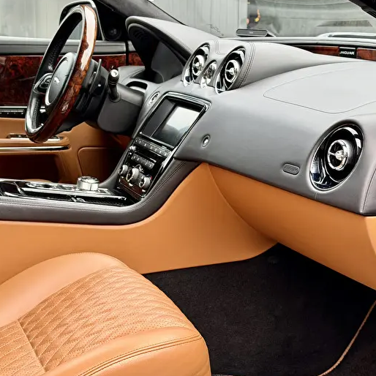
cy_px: 170
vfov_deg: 26.1
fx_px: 811
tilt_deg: -9.6
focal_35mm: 66
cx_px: 168
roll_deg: -0.7
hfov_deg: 26.1
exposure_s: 1/121
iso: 50
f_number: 1.78
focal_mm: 6.76
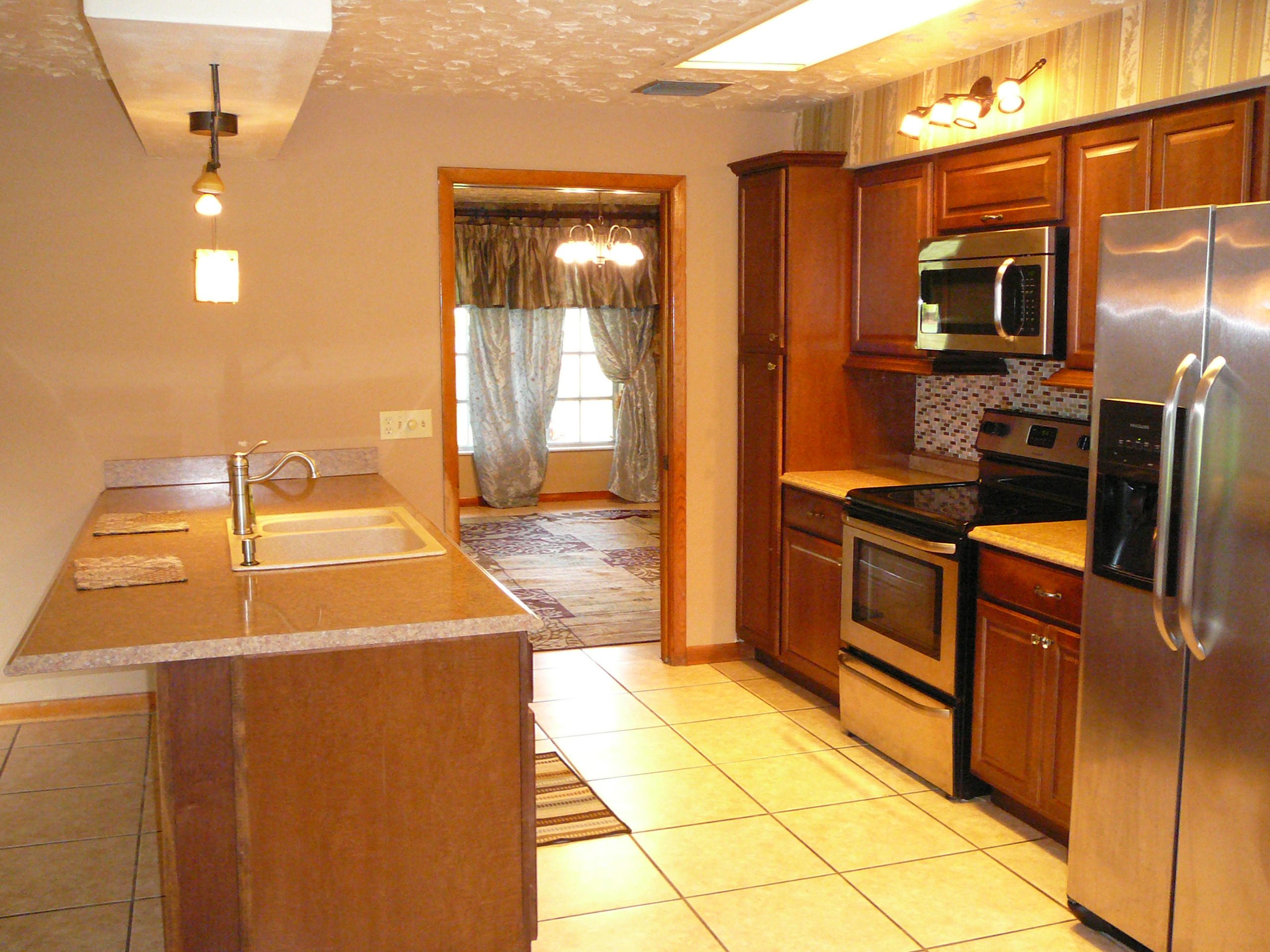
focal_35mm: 35
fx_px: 1284
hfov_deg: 52.6
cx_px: 635
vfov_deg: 40.7
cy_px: 476
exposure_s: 1/30
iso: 400
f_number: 2.8
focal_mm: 5.2
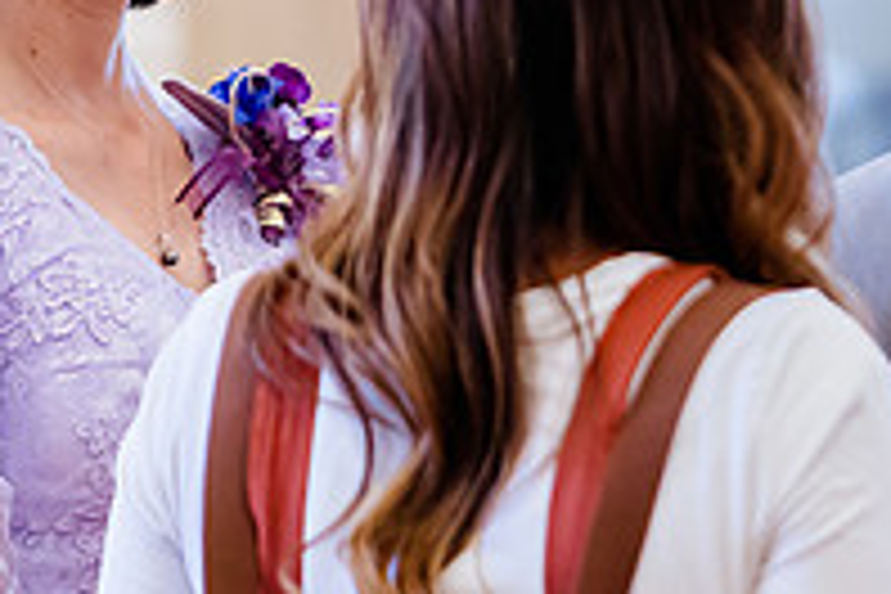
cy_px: 270
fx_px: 15913
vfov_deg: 2.1
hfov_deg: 3.2
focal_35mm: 643
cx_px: 1103
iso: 2000
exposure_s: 1/400
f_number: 2.8
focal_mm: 200
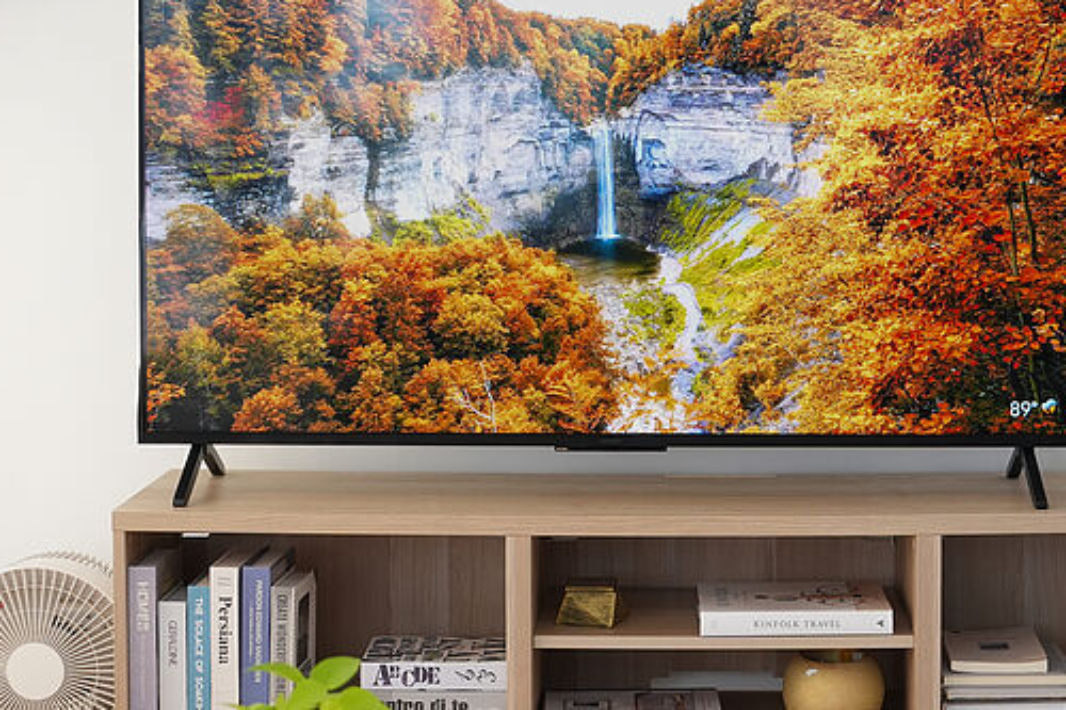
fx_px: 2338
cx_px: 757
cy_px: 259
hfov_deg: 25.5
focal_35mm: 79
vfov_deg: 17.2
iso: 400
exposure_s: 1/125
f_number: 2.8
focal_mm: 30
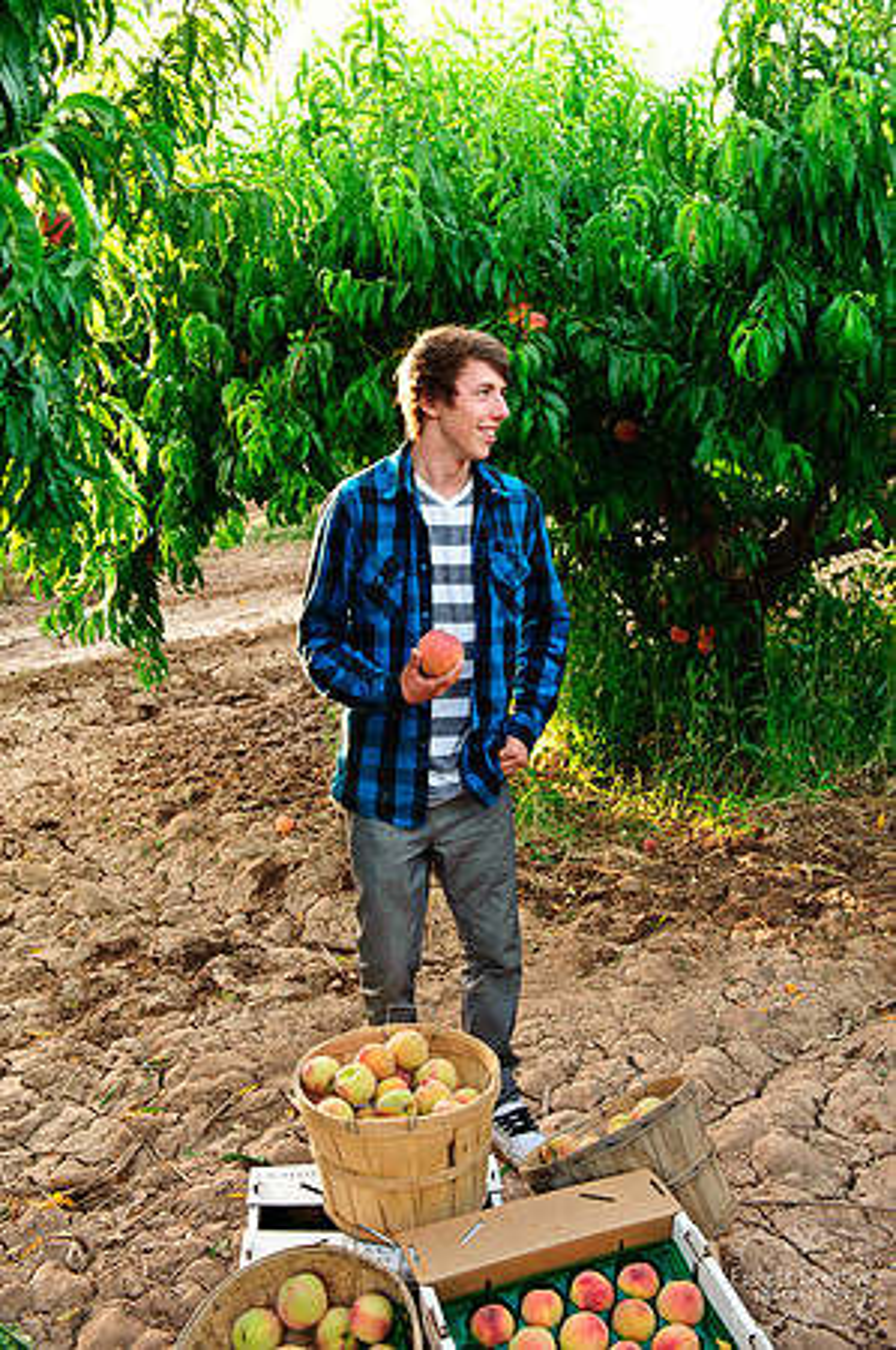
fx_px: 1347
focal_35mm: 36
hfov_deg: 36.8
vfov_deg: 53.2
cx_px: 448
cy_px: 675
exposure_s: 1/80
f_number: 6.3
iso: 400
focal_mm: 36
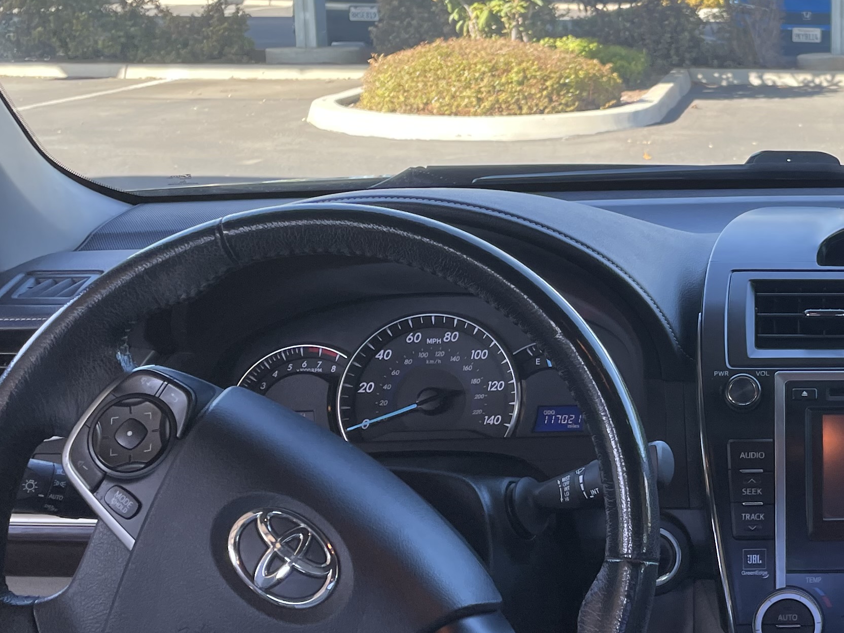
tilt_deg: -7.3
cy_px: 251
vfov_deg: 23.2
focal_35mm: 63
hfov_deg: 29.0
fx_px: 1536
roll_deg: +0.3
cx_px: 820
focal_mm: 4.2
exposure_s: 1/231
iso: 32
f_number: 1.6
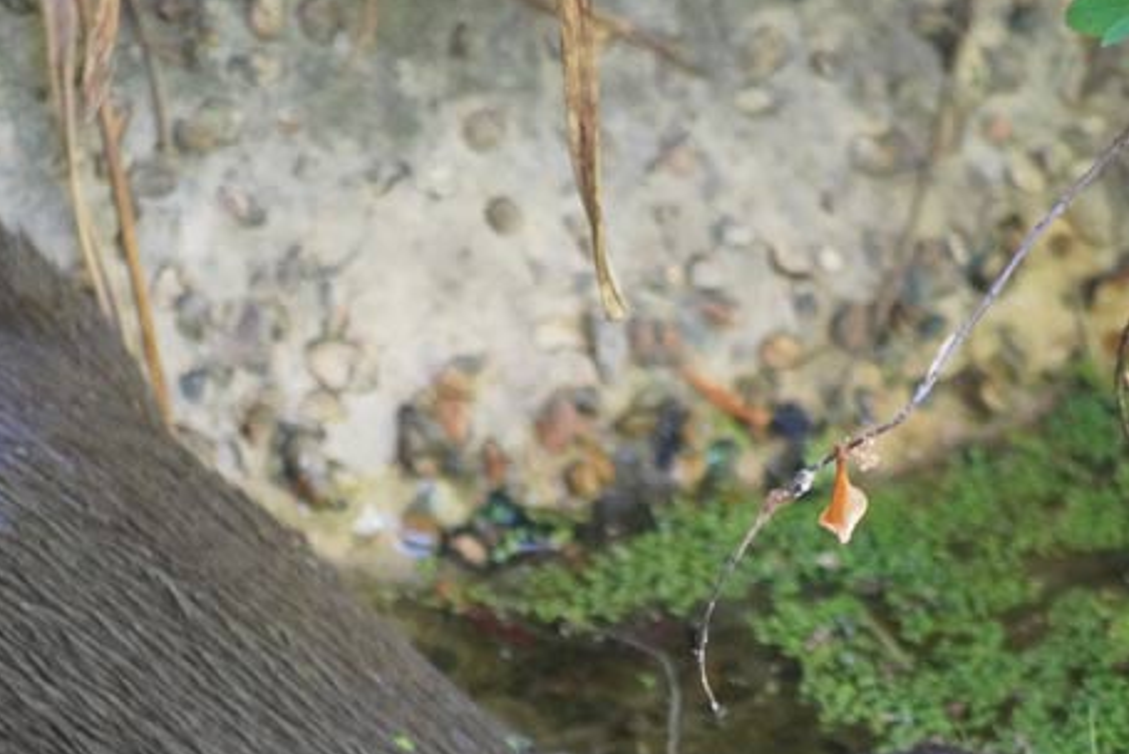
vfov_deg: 2.7
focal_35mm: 505
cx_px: 586
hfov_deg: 4.1
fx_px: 15847
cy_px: 735
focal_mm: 230
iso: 6400
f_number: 5
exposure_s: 1/250
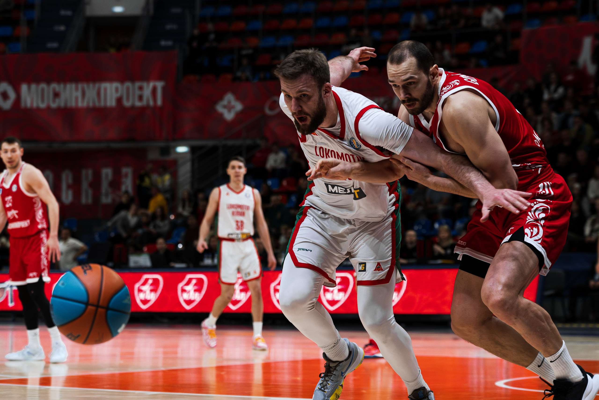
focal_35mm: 100
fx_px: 1664
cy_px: 200
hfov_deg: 20.4
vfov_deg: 13.7
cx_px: 300
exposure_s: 1/1250
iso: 1000
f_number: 4
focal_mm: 100
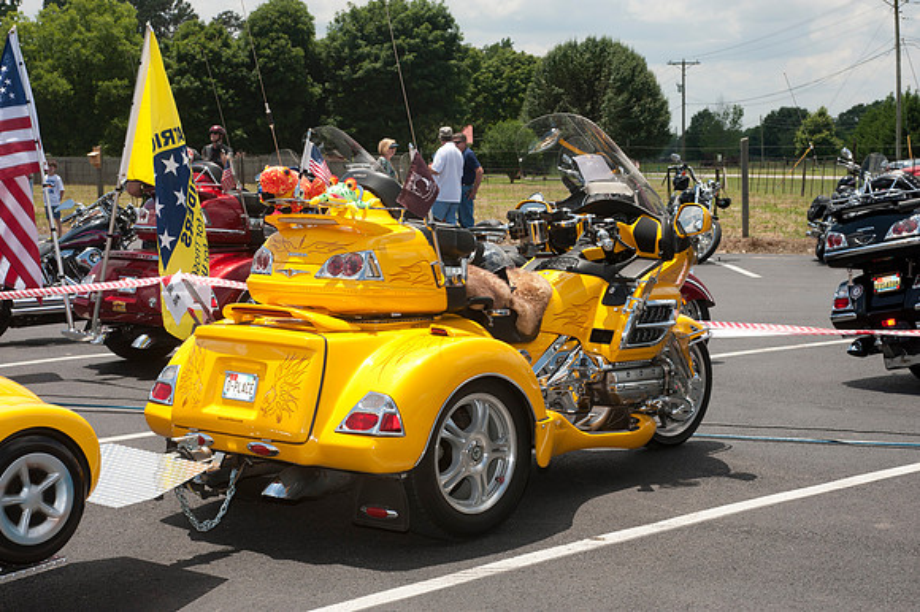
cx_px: 460
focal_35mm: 70
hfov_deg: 28.9
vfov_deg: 19.4
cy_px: 306
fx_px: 1788
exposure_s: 1/250
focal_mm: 70
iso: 200
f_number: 13
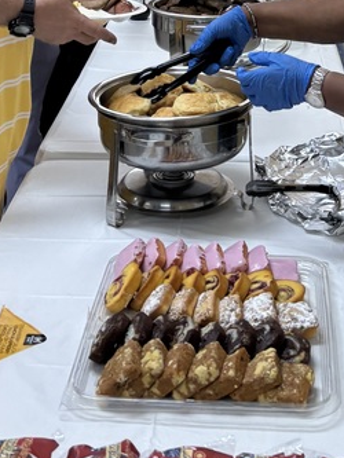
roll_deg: -4.1
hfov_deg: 18.4
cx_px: 216
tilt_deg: -4.5
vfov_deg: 21.6
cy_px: -162
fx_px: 1059
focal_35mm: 80
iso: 80
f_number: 1.6
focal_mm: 5.96
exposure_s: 1/120
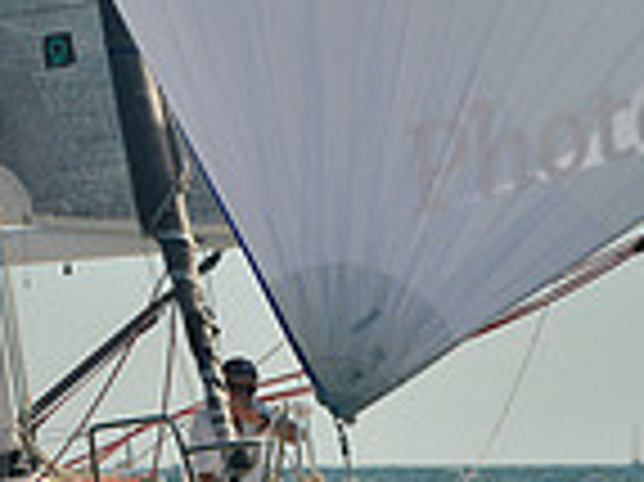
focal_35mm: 584
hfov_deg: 3.4
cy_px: 394
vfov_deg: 2.5
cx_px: 176
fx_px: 10856
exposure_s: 1/1250
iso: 400
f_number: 8
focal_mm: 150
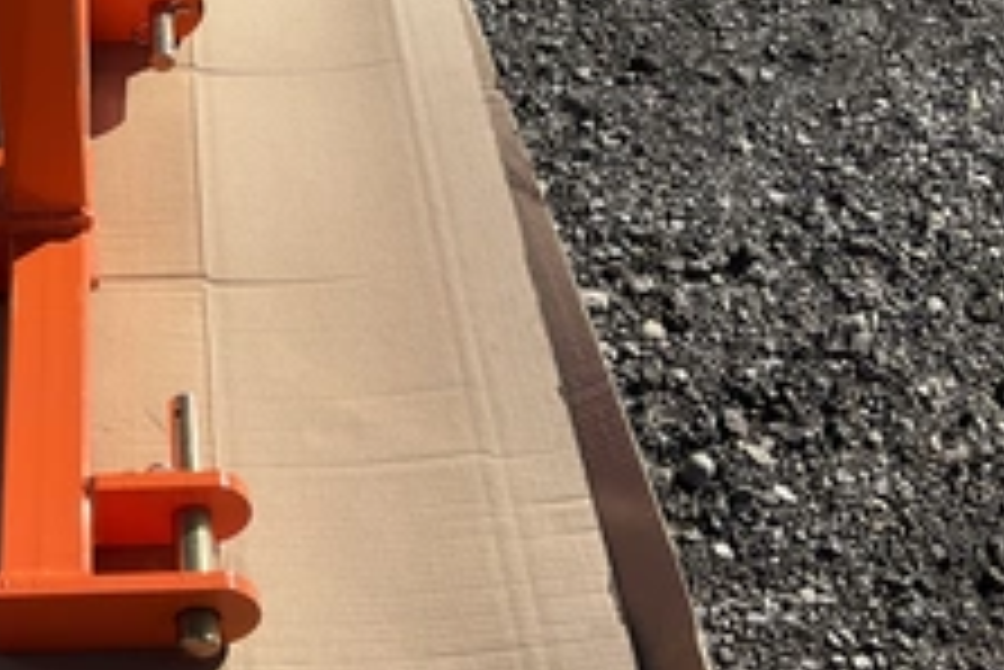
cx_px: 140
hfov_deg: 35.1
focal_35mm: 54
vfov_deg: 24.8
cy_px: 166
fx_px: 1507
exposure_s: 1/1912
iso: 25
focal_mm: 3
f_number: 1.8
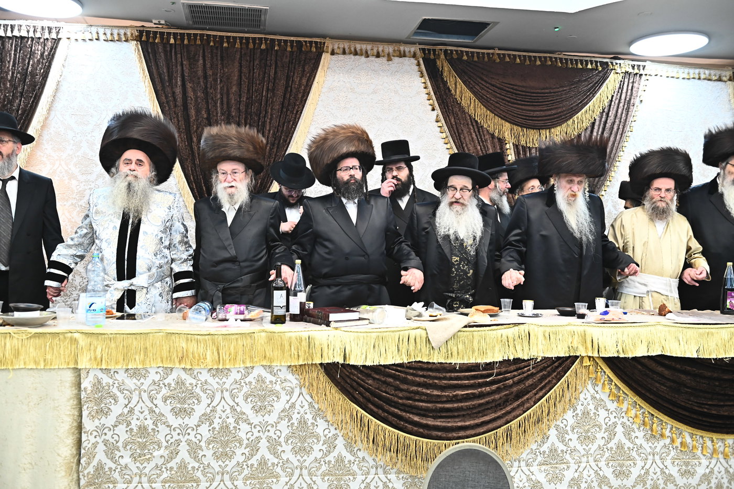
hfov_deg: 55.8
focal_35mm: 34
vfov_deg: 38.9
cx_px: 367
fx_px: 693
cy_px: 244
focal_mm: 34
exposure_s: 1/200
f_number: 4
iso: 2000
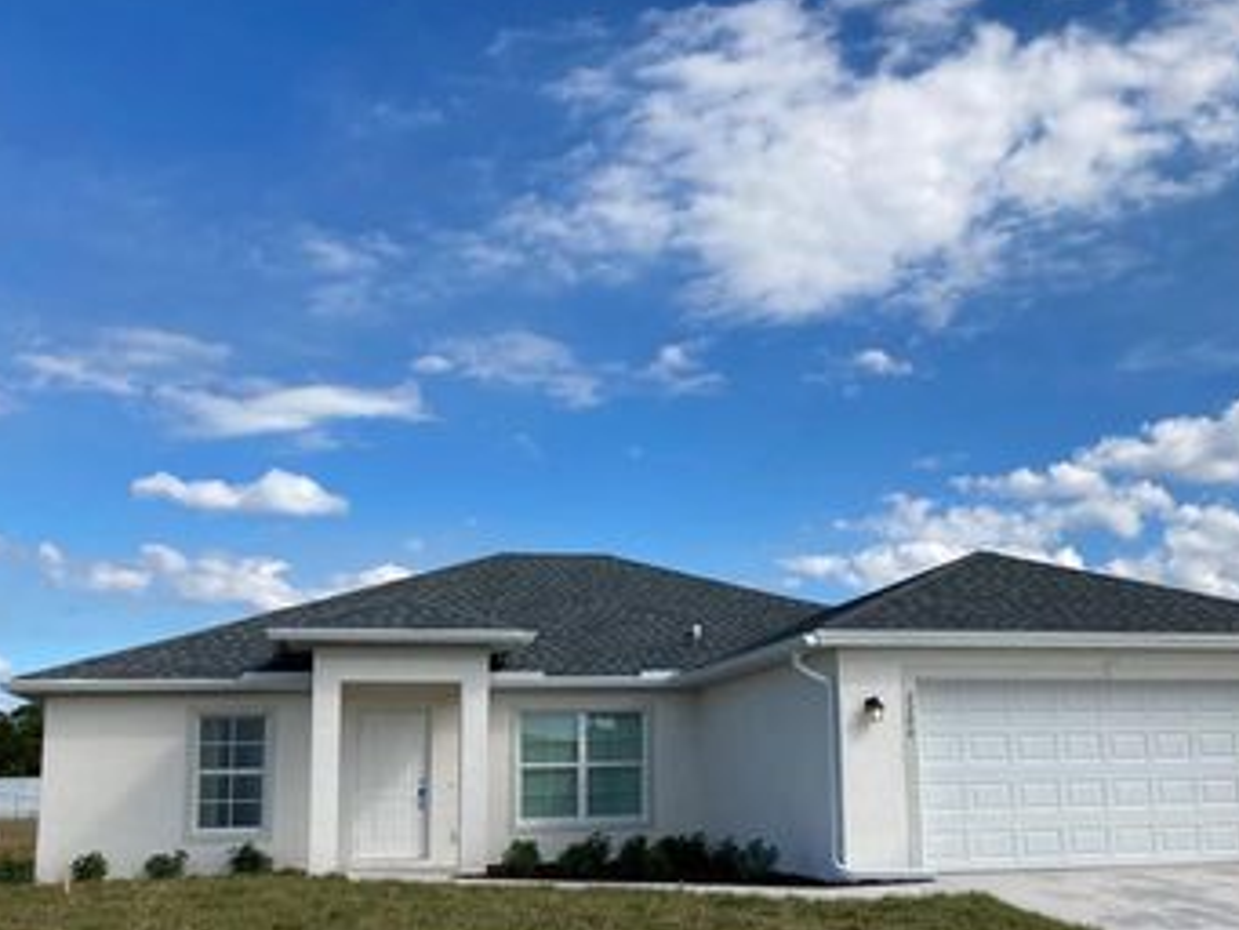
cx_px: 745
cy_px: 572
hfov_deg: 45.5
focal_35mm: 41
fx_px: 1468
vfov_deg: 35.0
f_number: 1.8
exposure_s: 1/2525
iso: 20
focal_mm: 3.99
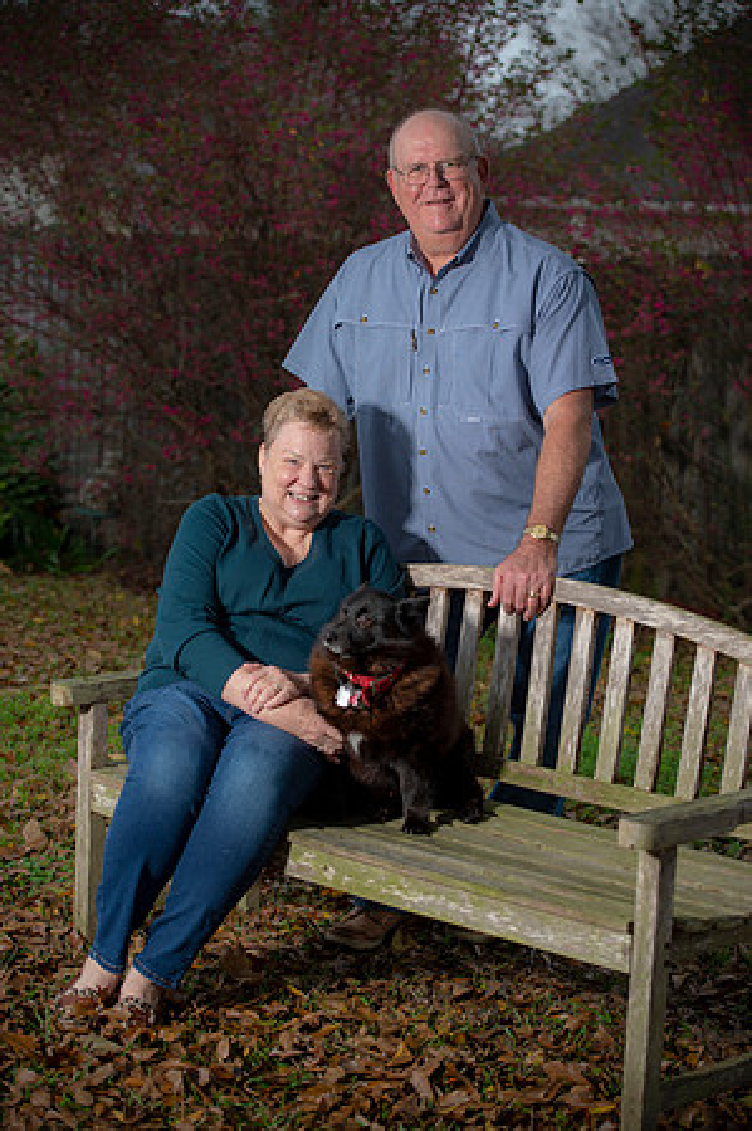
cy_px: 566
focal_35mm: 70
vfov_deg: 28.9
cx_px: 376
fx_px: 2198
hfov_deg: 19.4
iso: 160
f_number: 4
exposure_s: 1/200
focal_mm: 70
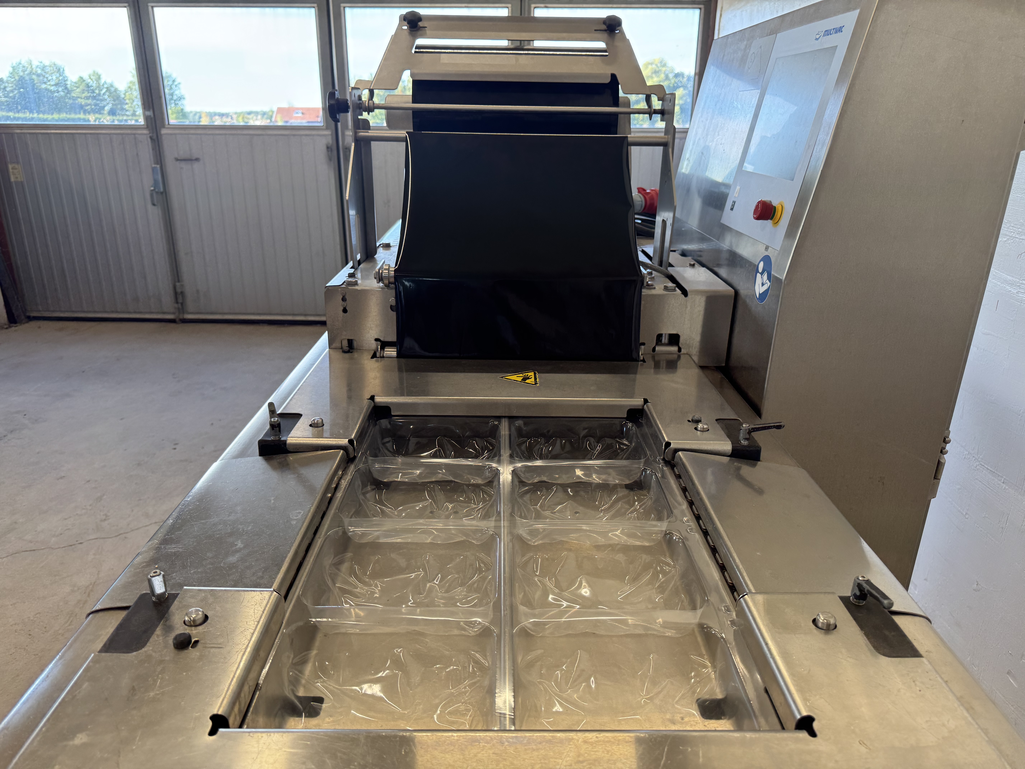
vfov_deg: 56.8
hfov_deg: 71.6
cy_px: 384
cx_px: 512
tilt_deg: -19.5
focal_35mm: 24
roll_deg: +0.0
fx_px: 711
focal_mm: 6.76
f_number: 1.78
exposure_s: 1/100
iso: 100
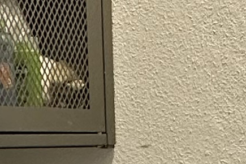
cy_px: 283
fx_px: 922
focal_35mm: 135
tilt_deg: -9.6
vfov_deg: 9.7
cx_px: 351
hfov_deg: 14.3
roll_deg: -0.9
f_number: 2.2
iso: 200
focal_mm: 2.22
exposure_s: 1/50
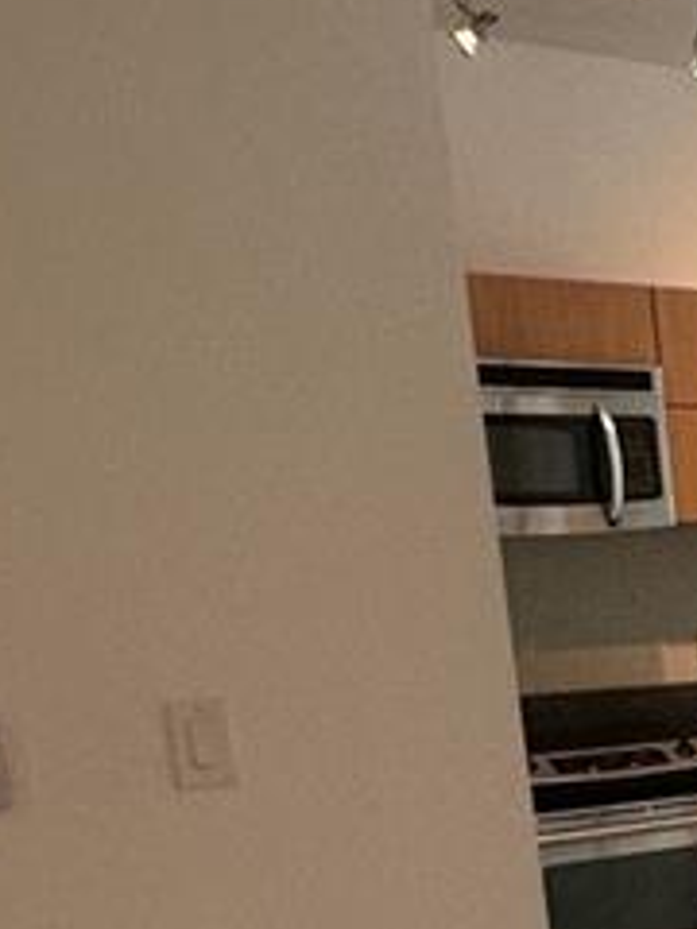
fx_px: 1879
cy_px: 1022
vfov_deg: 25.7
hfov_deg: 16.7
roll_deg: +0.4
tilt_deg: -14.2
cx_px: 1320
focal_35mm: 70
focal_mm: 2.22
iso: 125
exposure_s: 1/120
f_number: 2.2
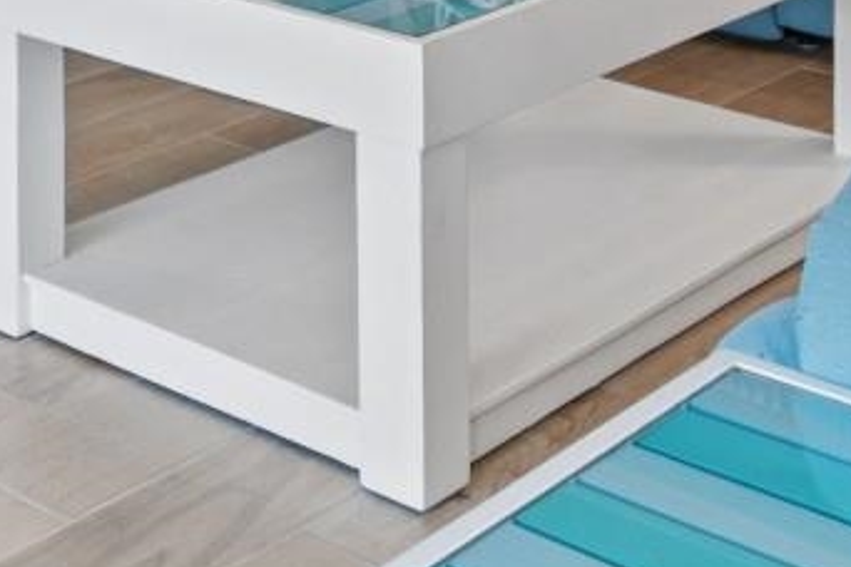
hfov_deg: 22.2
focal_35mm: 90
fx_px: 2127
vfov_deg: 13.1
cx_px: 132
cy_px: -582
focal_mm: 13
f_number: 4.8
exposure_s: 1/4
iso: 100
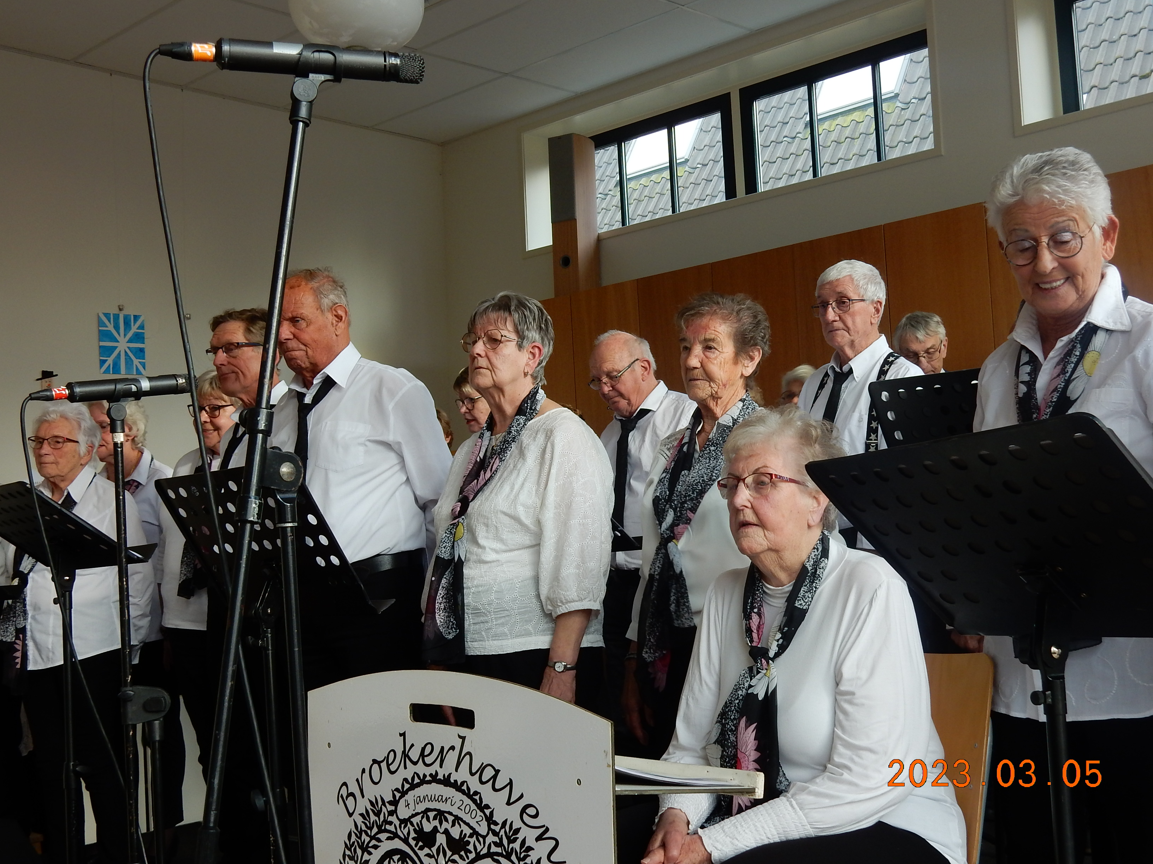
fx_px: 1432
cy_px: 432
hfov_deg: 43.9
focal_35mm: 43
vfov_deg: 33.6
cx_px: 576
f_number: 4.2
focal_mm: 7.6
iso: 125
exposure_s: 1/30
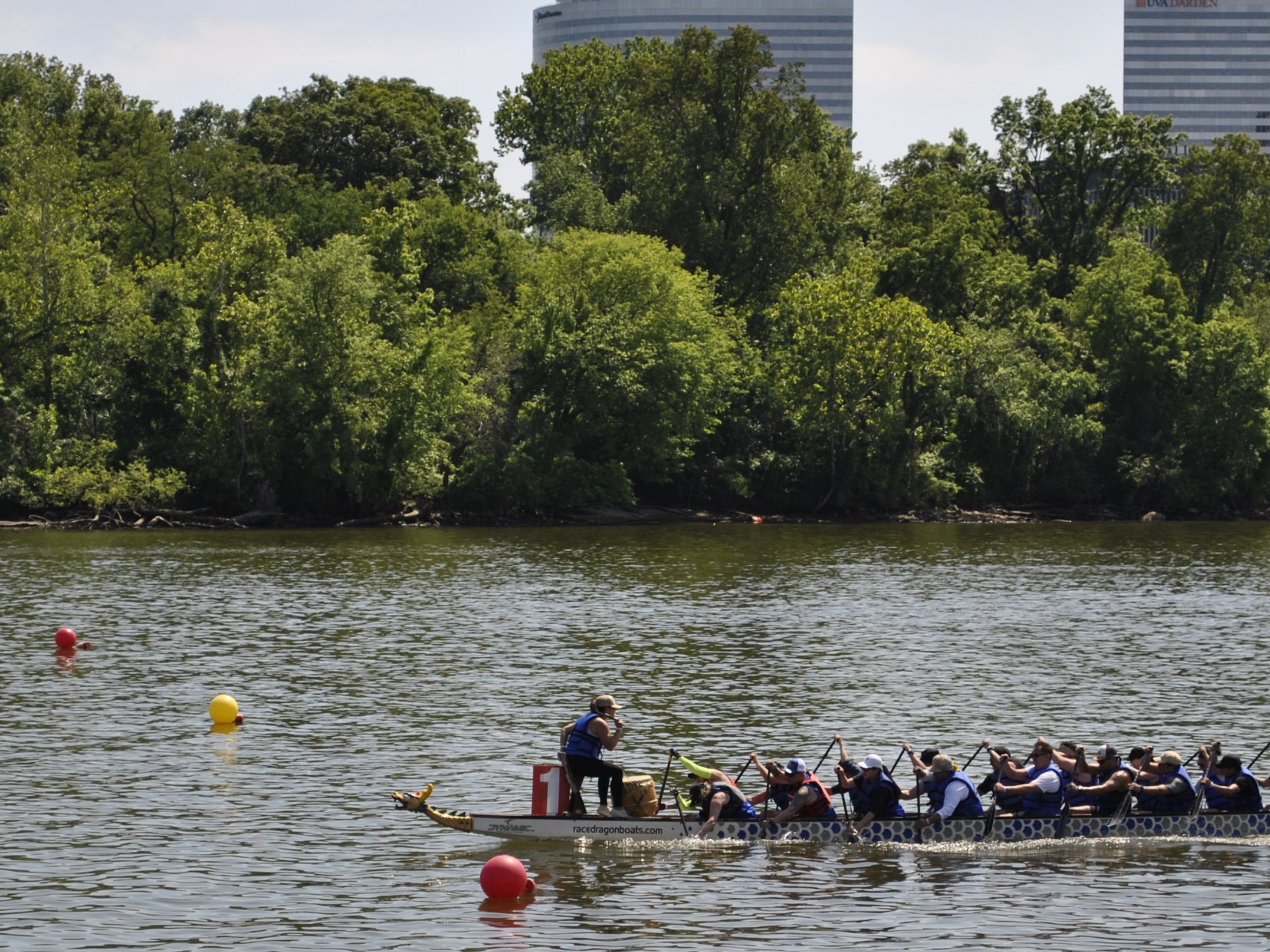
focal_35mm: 117
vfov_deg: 12.7
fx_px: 4288
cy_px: 591
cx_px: 618
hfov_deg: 16.8
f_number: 5.3
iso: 100
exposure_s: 1/800
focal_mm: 45
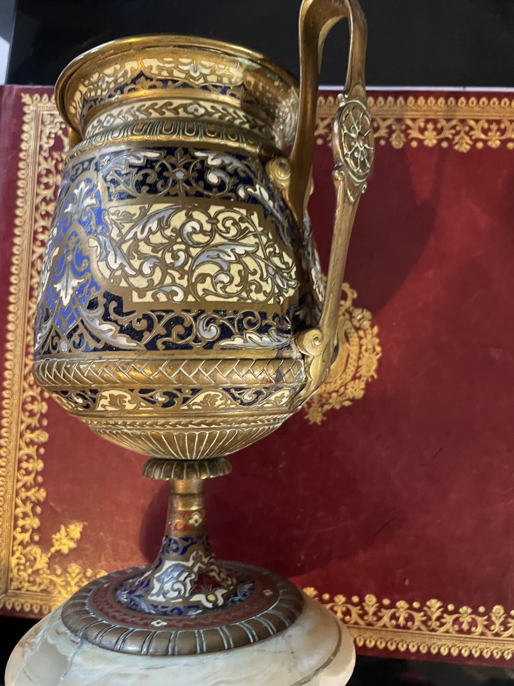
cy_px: 343
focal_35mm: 26
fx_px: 515
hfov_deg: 53.1
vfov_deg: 67.3
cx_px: 257
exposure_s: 1/25
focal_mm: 4.2
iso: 500
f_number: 1.6
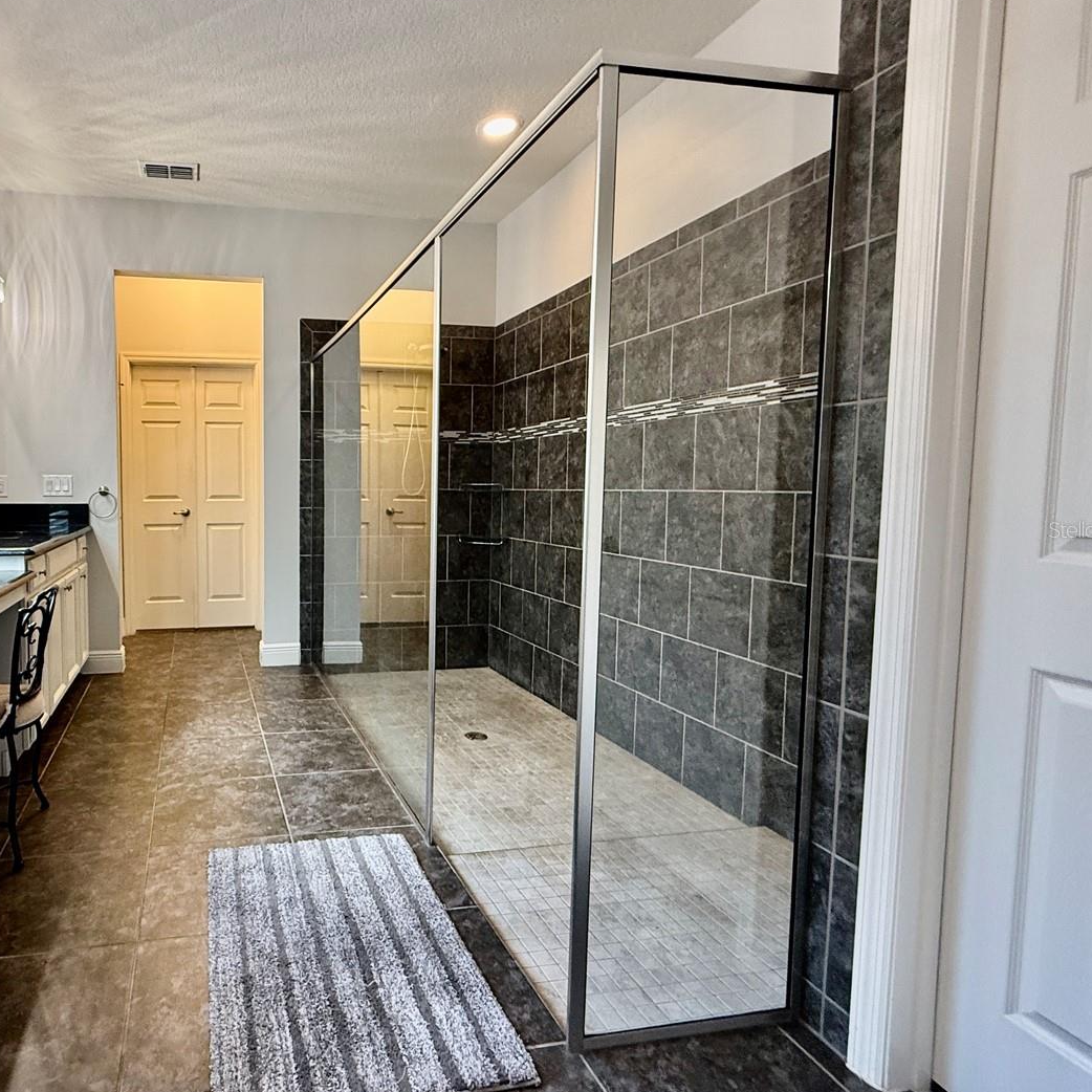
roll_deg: +0.1
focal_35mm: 19
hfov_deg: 73.6
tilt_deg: -4.4
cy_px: 529
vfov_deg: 77.7
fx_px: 678
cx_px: 309
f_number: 2.2
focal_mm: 2.22
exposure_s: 1/60
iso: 250
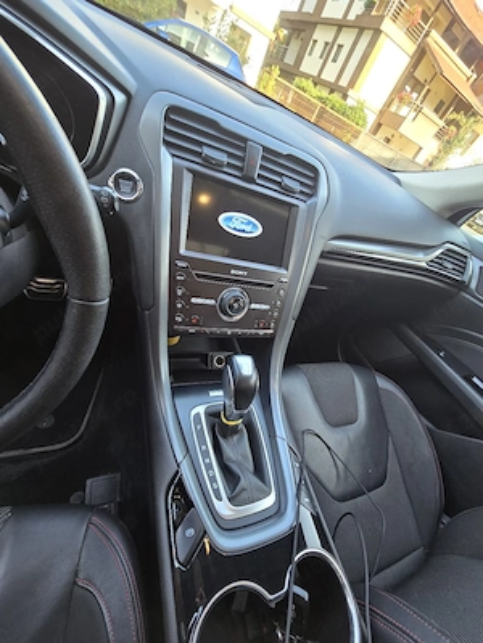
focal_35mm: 13
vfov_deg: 106.2
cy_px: 322
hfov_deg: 89.9
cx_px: 242
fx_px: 242
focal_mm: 2.2
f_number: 2.2
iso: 100
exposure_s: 1/60.2
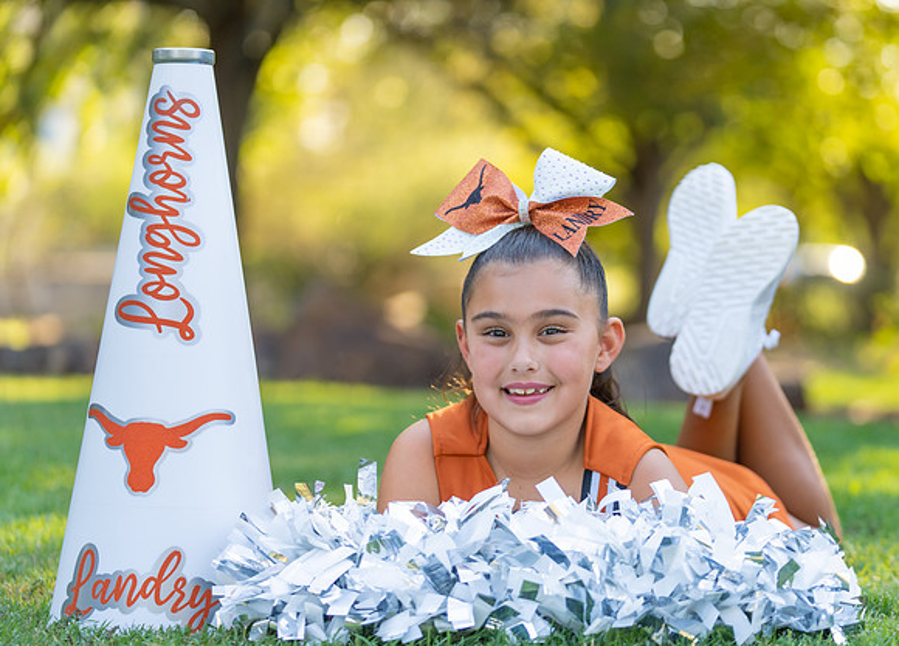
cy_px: 341
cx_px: 516
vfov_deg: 12.8
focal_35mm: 113
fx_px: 2880
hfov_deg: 17.7
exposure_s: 1/320
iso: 200
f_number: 2.8
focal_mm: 98
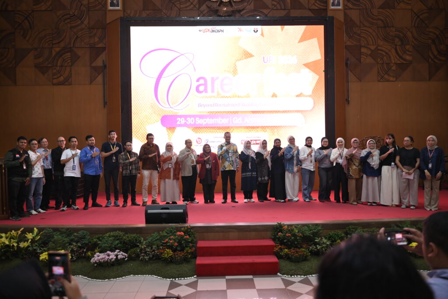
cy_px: 150
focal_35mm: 28
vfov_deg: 46.5
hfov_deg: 65.4
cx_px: 224
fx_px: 349
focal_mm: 28
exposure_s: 1/125
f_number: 2.8
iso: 1600
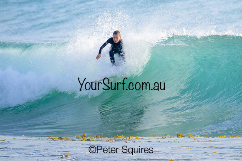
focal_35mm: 1096
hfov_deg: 1.9
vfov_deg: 1.3
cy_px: 51
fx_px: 7367
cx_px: 166
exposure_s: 1/2000
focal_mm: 800
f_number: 13
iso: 1800
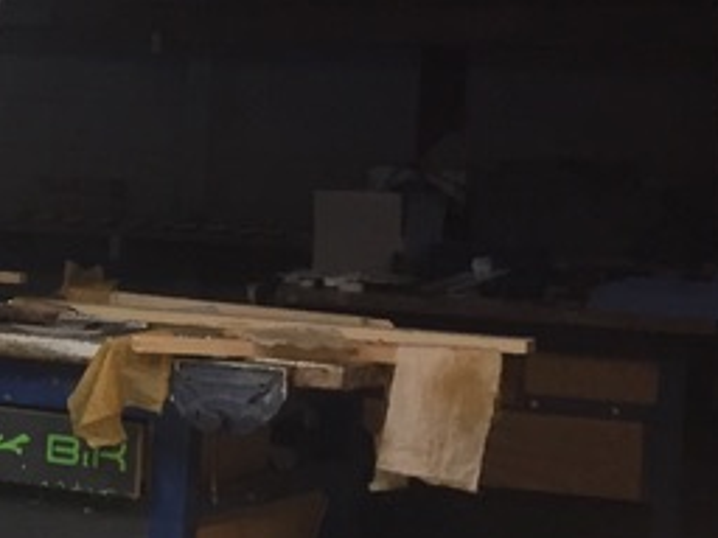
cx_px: -454
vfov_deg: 12.8
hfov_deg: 15.3
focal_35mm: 116
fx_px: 2406
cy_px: 174
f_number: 2.2
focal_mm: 4.15
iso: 125
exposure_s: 1/33
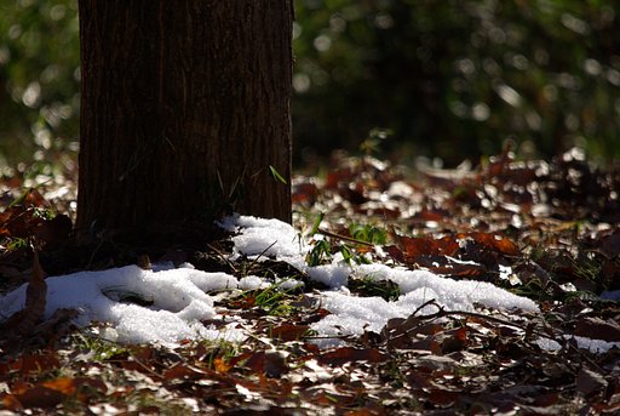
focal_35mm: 750
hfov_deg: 2.7
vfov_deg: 1.8
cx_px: 310
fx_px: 12935
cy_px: 208
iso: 100
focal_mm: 500
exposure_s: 1/250
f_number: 6.3
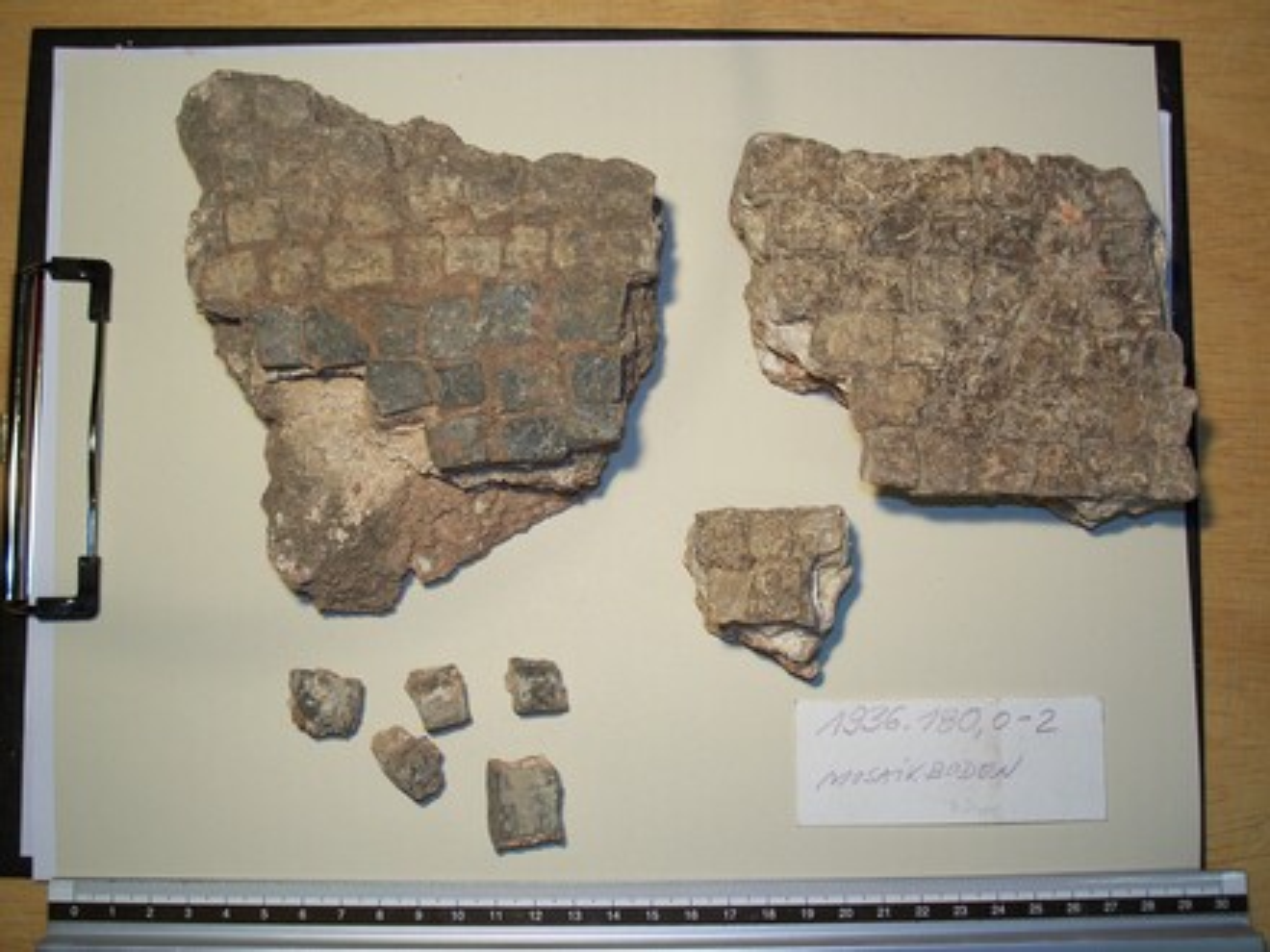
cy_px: 476
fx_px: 1578
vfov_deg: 33.6
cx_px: 635
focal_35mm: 43
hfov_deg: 43.9
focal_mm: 9.1
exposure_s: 1/80
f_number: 3.2
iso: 80
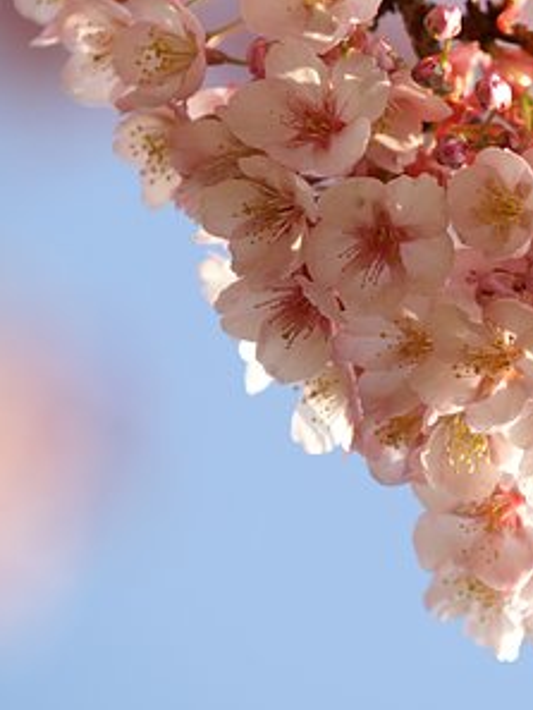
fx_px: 10176
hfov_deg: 3.0
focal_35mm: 496
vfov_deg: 4.0
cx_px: 418
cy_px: 325
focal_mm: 200
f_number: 4
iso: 100
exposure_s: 1/500
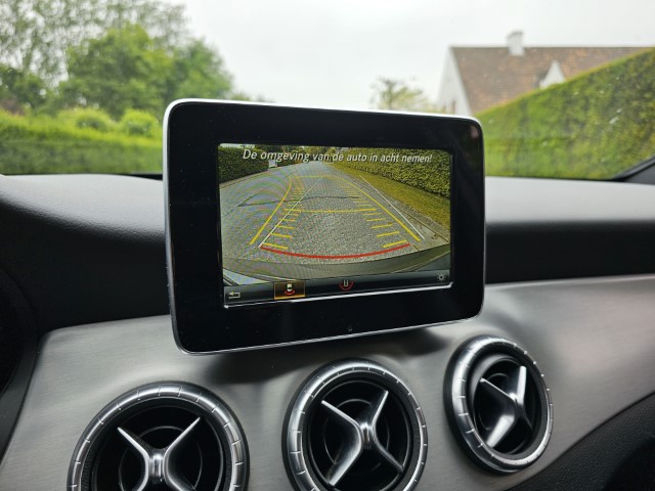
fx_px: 435
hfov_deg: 73.9
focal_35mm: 23
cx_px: 328
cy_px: 246
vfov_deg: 58.9
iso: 12
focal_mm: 6.3
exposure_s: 1/100
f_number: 1.7
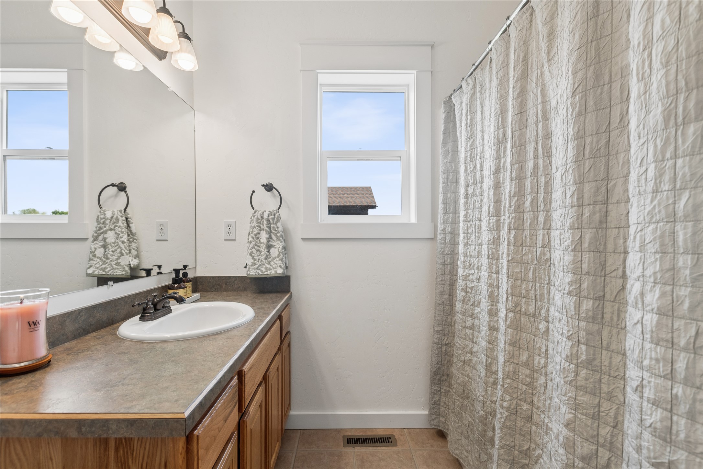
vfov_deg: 77.3
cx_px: 352
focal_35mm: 15
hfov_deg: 100.4
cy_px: 234
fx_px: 293
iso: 100
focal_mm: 10
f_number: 6.3
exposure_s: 1/100
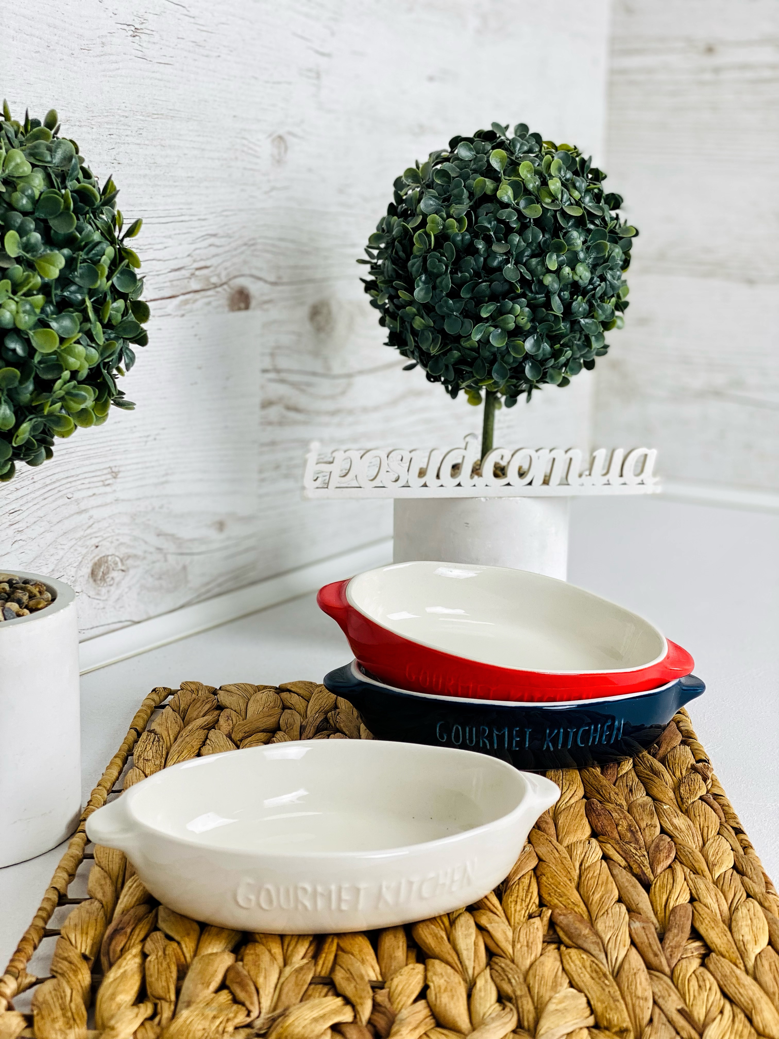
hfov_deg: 28.0
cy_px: 520
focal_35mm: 52
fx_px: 1560
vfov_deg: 36.8
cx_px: 390
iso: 20
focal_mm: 6
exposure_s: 1/100
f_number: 2
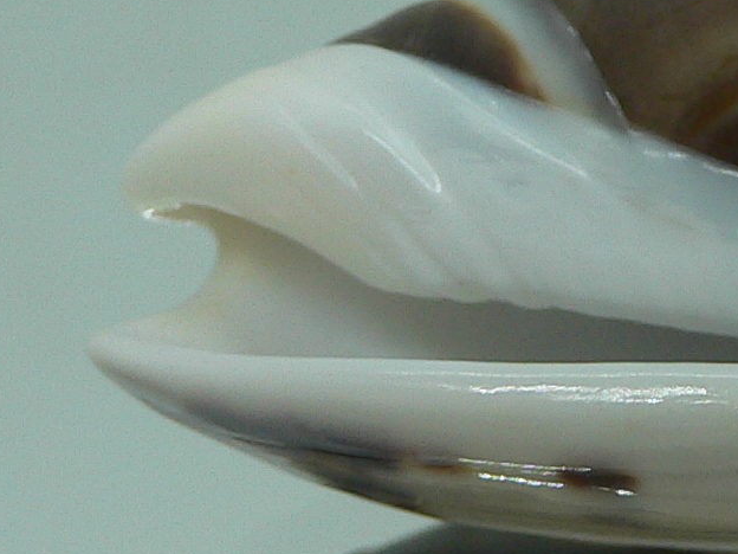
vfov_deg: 13.1
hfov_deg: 16.8
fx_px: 2409
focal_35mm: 113
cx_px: 840
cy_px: 309
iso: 80
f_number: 2.8
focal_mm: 4.6
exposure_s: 1/60
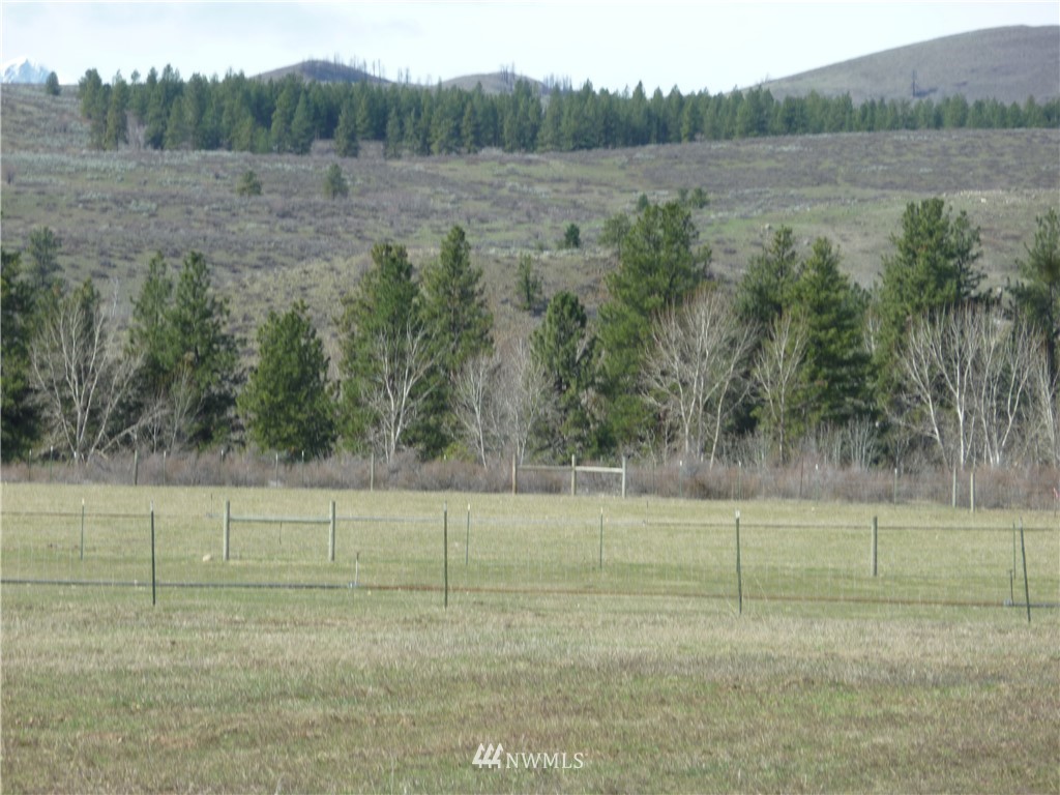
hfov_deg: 11.9
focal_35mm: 166
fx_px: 5083
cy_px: 398
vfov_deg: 8.9
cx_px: 530
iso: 80
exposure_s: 1/160
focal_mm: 29.9
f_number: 5.8
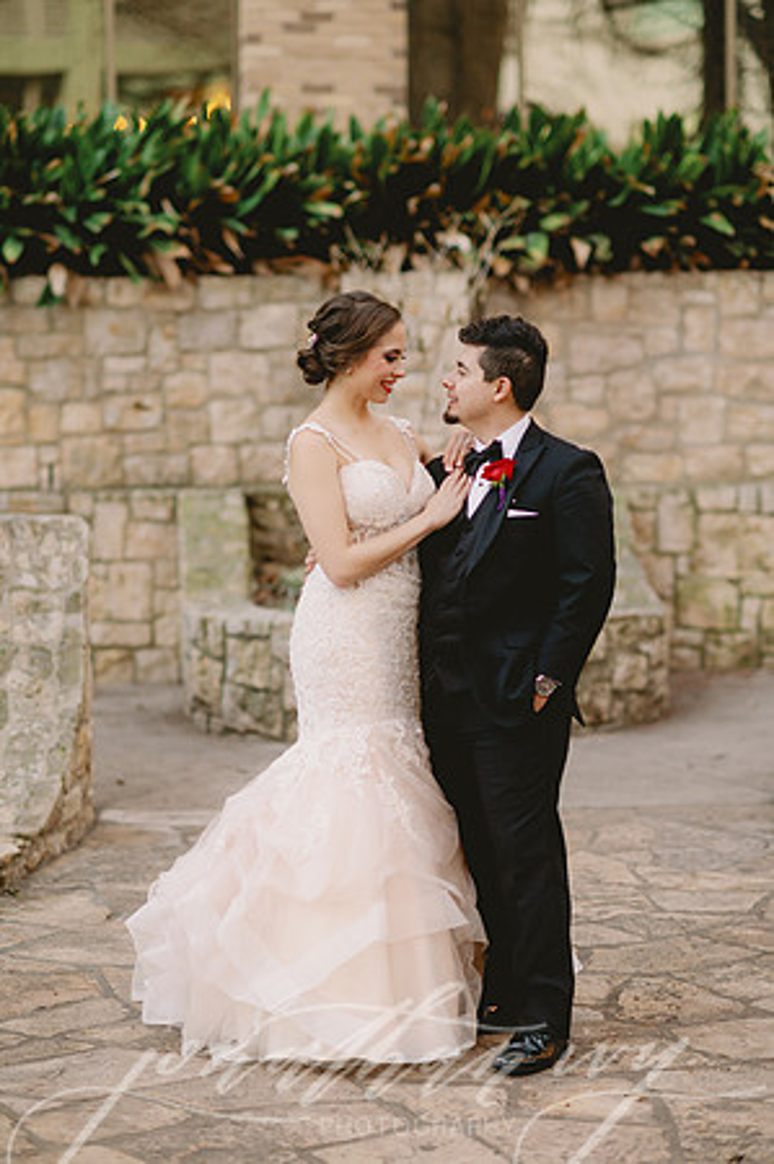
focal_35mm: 85
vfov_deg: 23.9
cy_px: 582
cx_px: 387
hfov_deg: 16.0
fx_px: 2747
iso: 500
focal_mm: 85
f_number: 2.2
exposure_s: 1/400
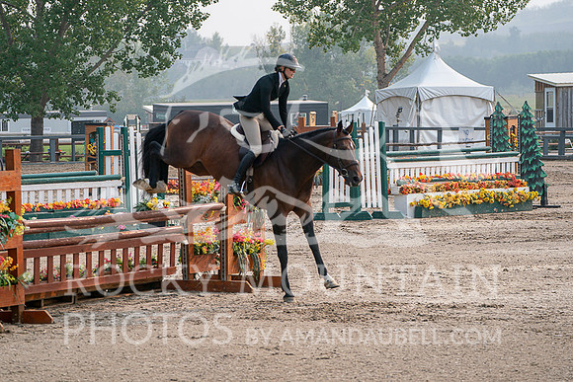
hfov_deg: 12.8
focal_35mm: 160
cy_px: 191
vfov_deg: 8.6
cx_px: 286
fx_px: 2547
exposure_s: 1/1000
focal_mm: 160
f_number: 5.6
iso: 500
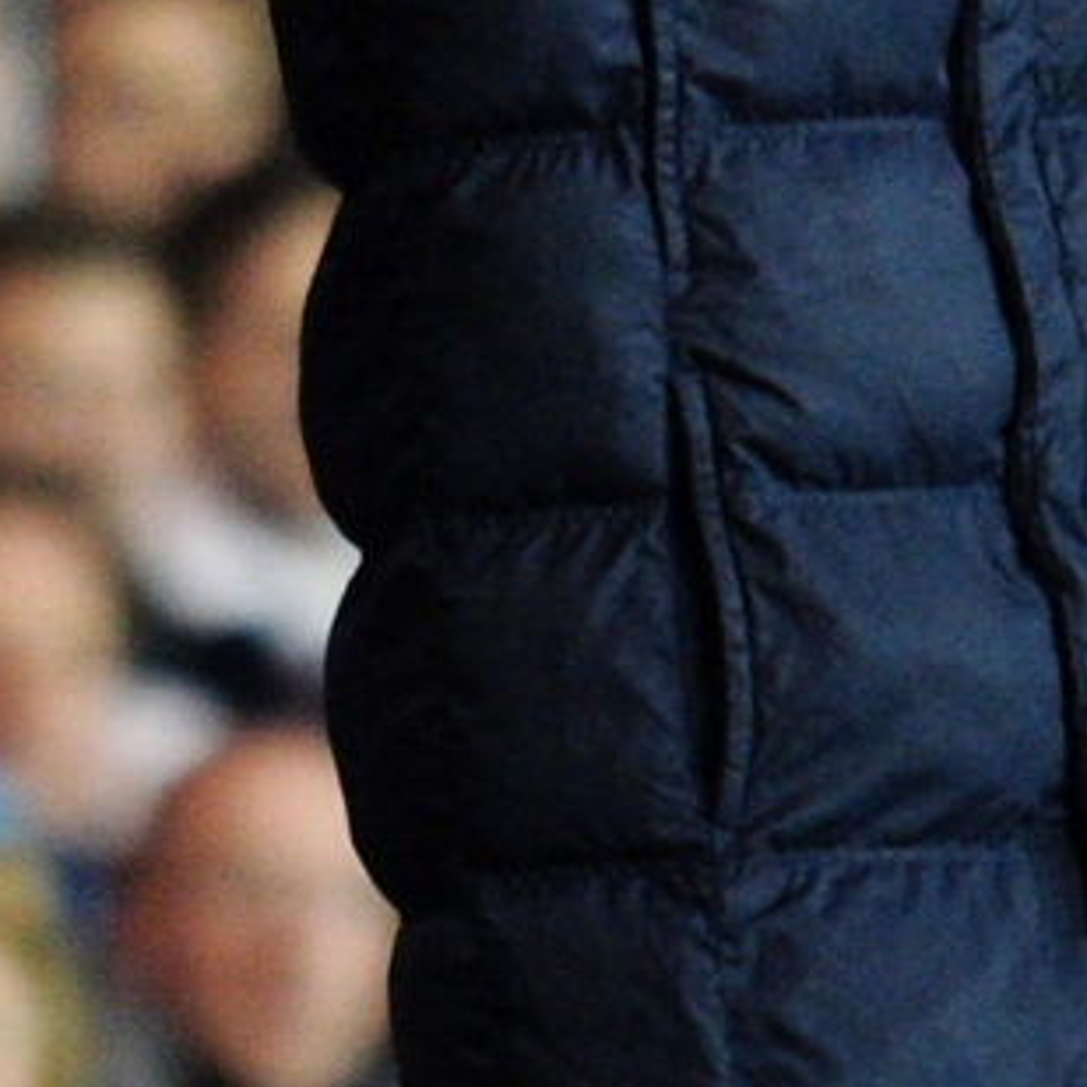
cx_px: 1062
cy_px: -69
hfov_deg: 1.3
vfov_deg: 1.3
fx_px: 46896
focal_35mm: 1320
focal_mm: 400
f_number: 2.8
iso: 2000
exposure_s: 1/800
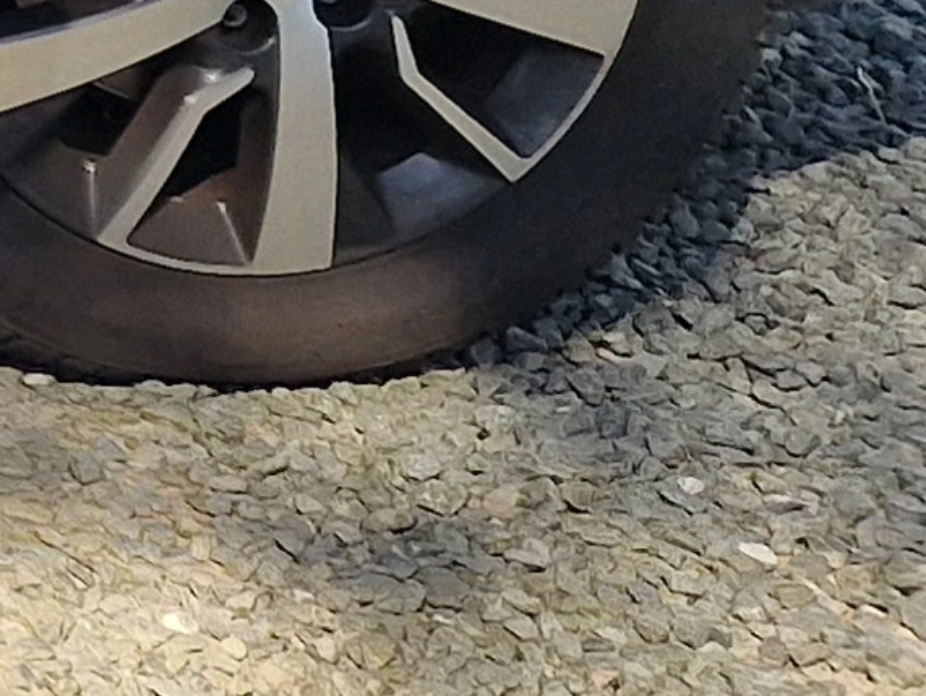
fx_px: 4310
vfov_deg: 8.7
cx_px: -2207
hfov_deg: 8.9
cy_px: -750
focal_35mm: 161
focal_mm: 5.4
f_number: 1.8
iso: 50
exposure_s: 1/550
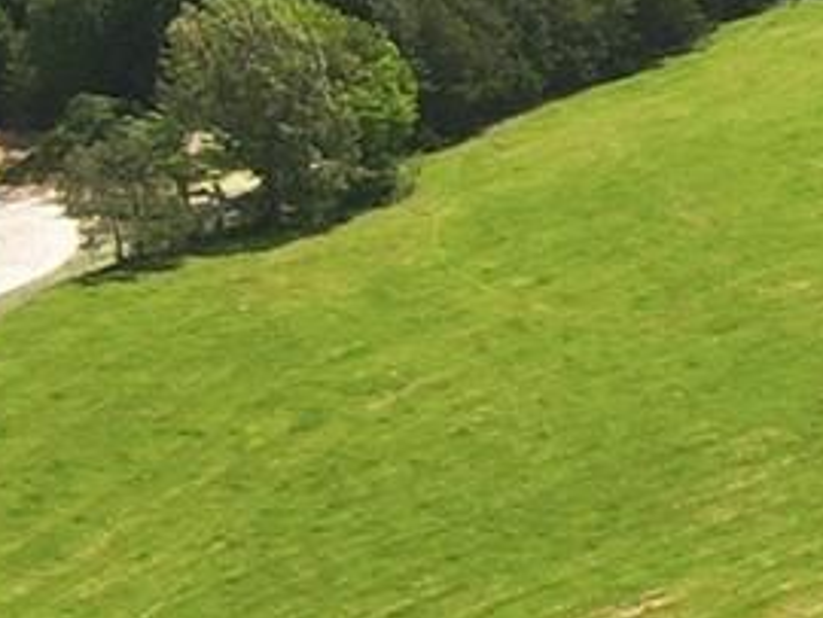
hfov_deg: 10.0
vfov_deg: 8.1
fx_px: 4331
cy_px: 655
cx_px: 1664
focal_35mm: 182
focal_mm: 4.5
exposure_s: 1/640
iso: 100
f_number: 2.8
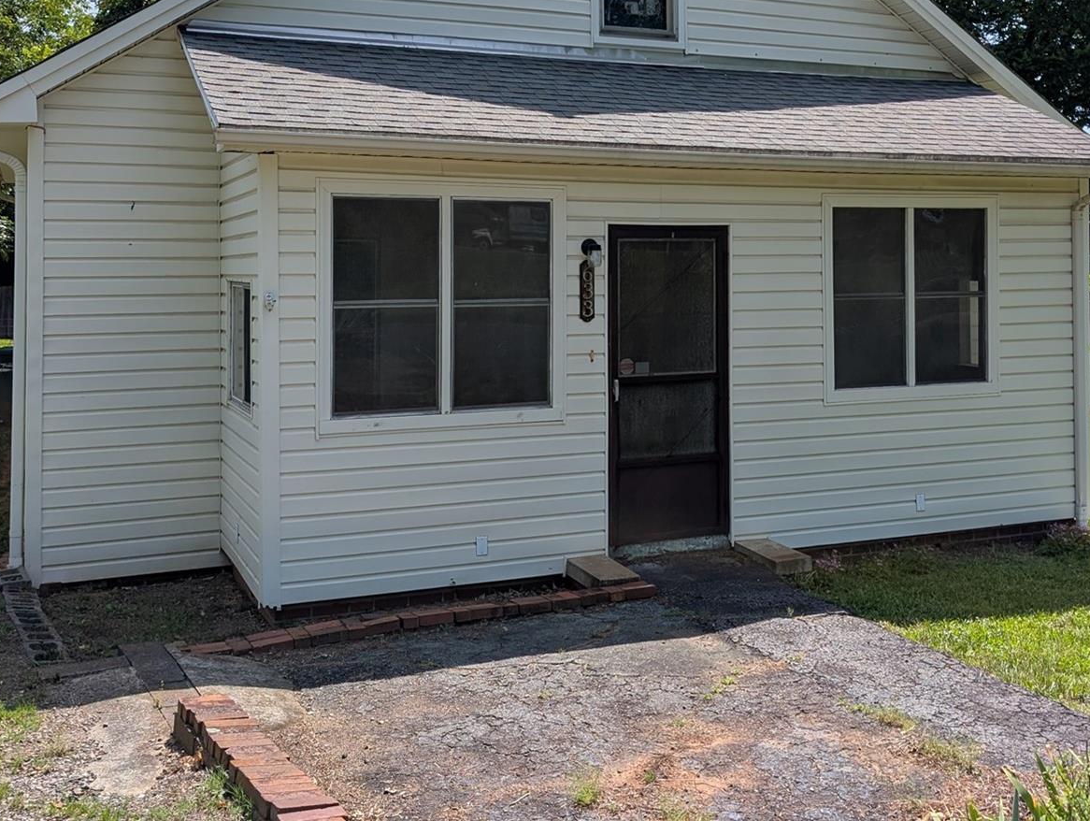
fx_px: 1324
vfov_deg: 33.9
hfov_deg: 44.4
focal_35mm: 42
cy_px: 238
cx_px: 685
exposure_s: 1/1346
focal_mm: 6.9
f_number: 1.68
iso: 22
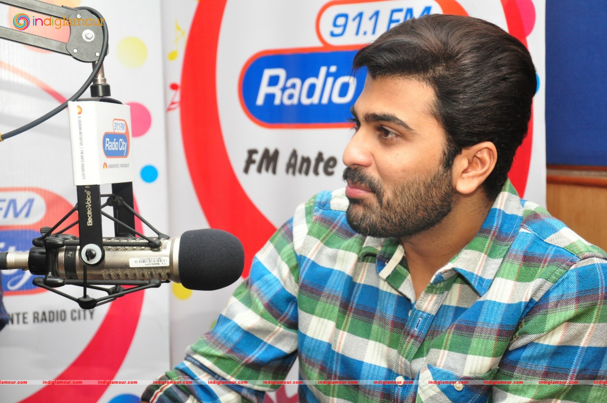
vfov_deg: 18.9
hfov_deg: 28.1
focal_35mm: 72
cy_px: 202
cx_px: 304
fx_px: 1213
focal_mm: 48
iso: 800
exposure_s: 1/125
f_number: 5
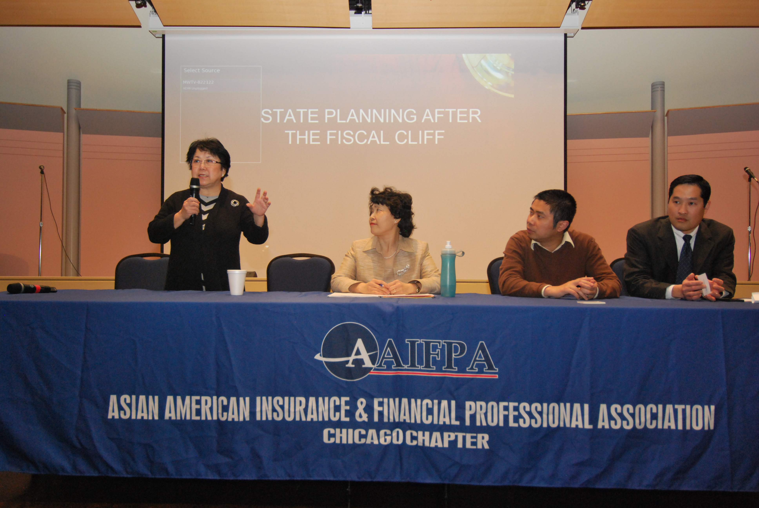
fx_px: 570
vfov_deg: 48.0
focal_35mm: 27
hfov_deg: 67.3
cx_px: 380
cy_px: 254
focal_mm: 18
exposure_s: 1/60
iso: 800
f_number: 4
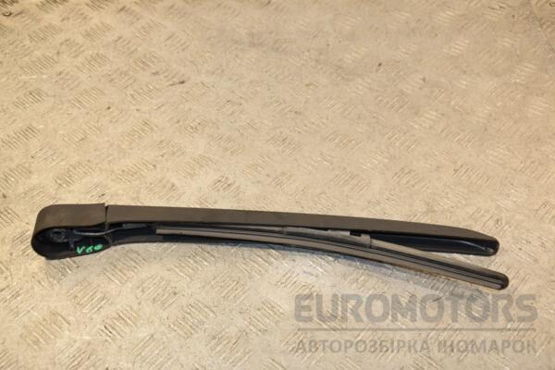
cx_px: 278
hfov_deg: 41.1
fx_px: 740
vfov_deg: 28.1
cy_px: 185
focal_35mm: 48
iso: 800
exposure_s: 1/200
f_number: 5.6
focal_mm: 32
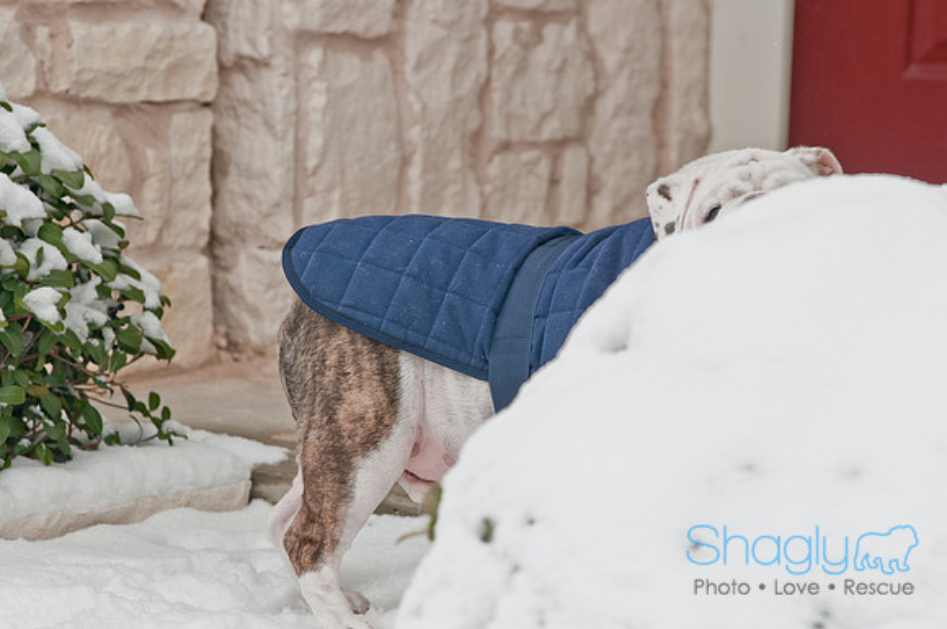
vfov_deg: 4.6
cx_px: 474
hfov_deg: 6.9
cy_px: 314
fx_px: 7881
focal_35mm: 300
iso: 200
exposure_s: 1/1000
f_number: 5.6
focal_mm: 200
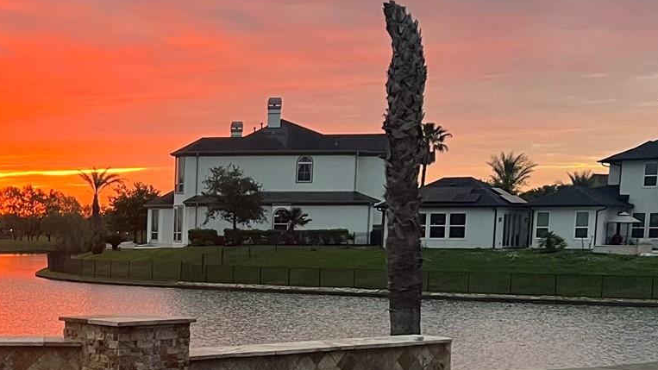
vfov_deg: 15.5
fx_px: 1326
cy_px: 410
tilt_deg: -7.6
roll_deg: -0.1
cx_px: -60
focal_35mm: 76
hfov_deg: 25.8
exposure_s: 1/60
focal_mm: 5.7
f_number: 1.5
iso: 160
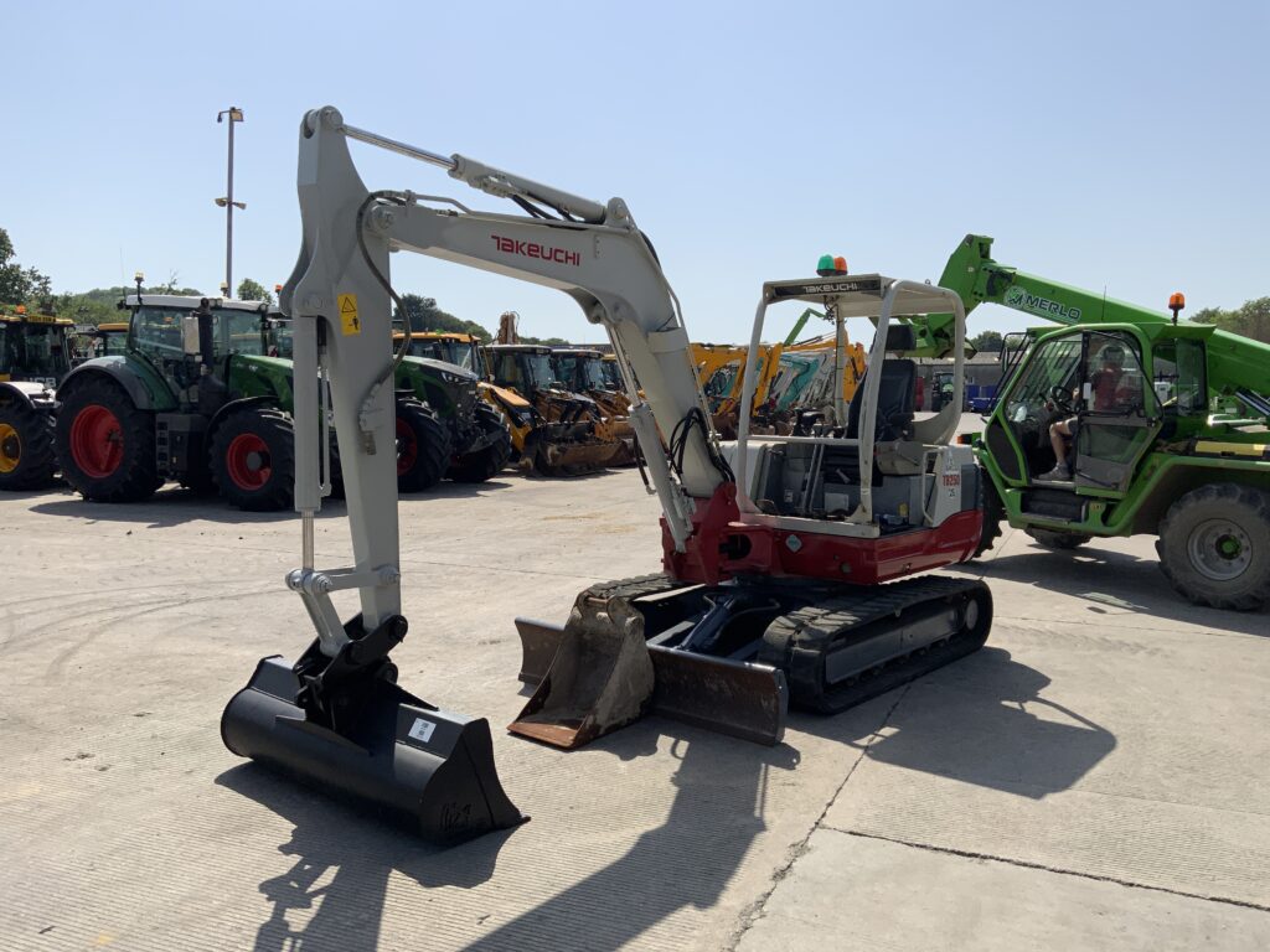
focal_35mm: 29
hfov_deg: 61.7
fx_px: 1064
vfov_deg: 48.2
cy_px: 476
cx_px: 635
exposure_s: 1/3125
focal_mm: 3
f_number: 1.8
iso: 20
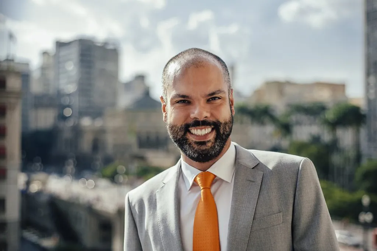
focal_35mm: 50
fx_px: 523
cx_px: 188
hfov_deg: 39.6
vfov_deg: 26.9
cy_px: 126
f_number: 2.8
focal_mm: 50
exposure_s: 1/2500
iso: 100
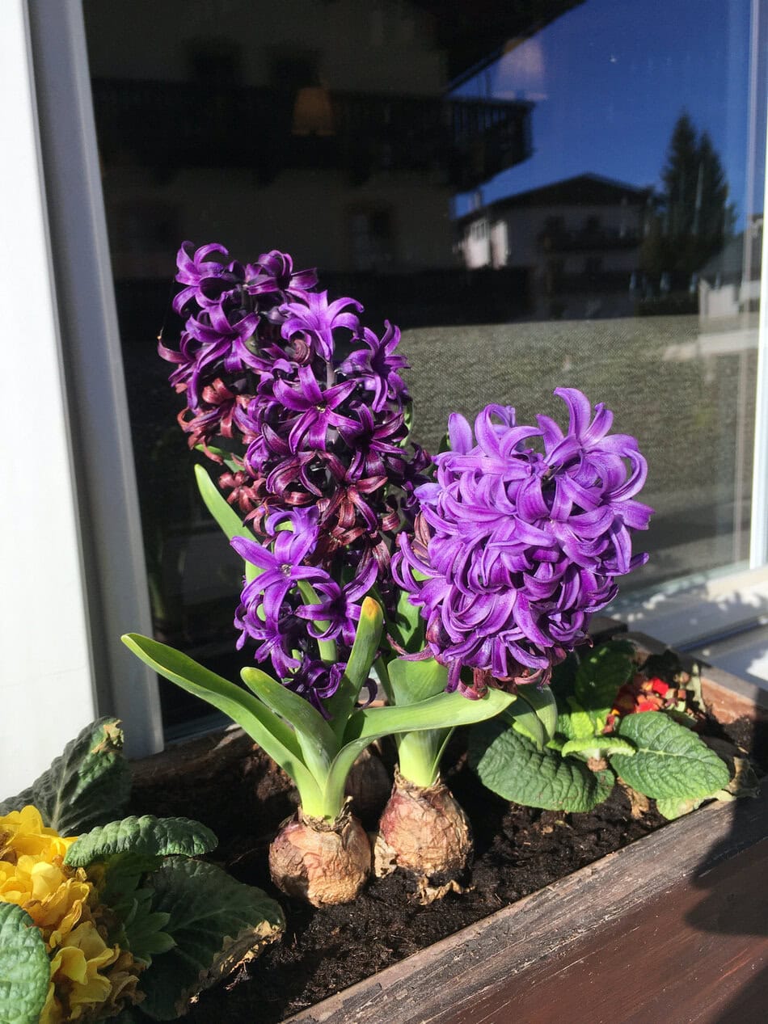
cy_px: 512
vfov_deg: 61.7
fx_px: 858
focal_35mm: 29
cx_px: 384
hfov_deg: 48.2
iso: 25
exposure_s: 1/1304
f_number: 2.2
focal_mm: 4.2
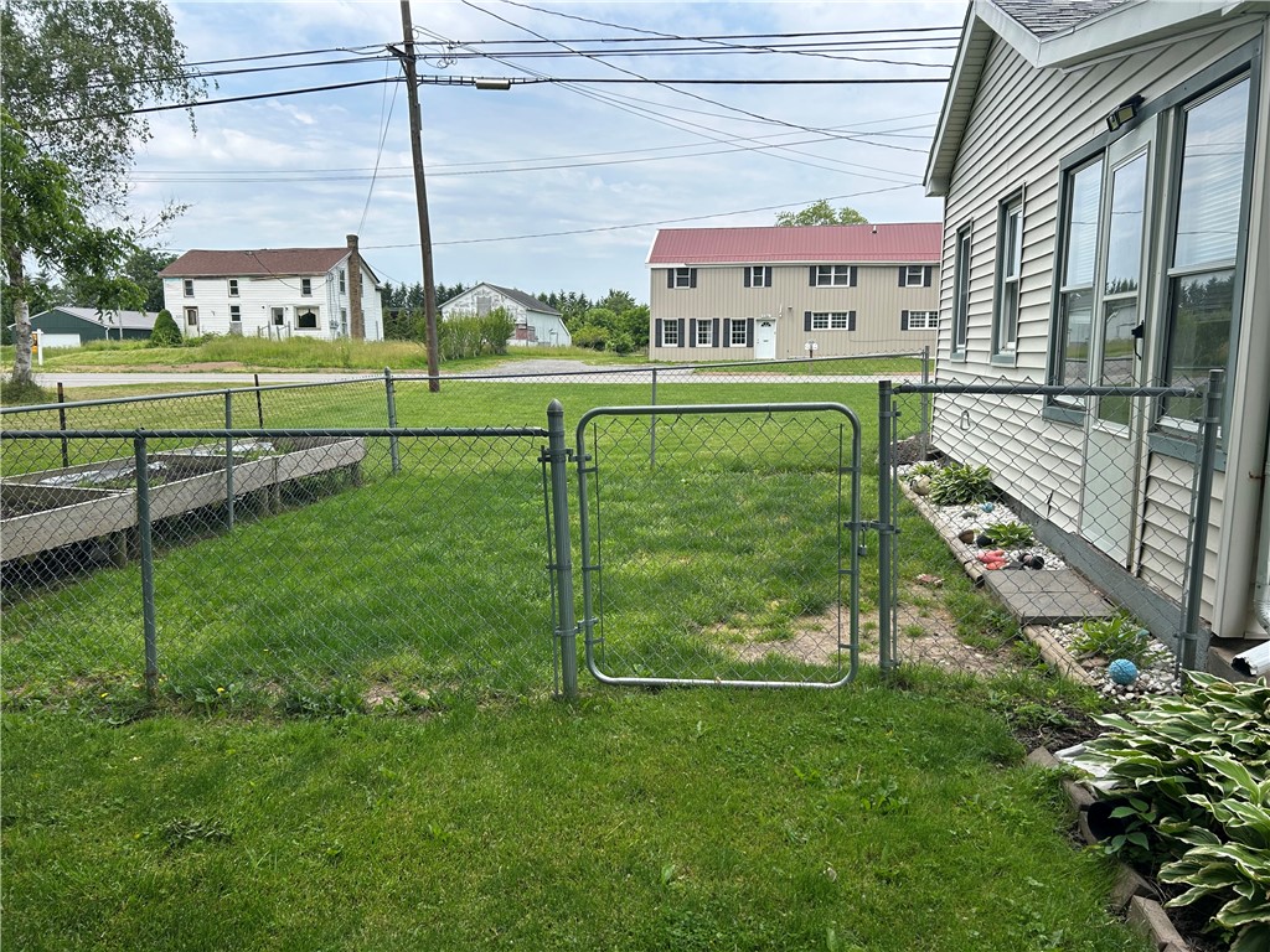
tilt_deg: -8.0
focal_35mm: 26
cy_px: 476
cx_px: 635
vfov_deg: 53.1
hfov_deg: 67.3
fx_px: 954
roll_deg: -0.1
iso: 50
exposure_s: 1/2299
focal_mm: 5.7
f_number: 1.5
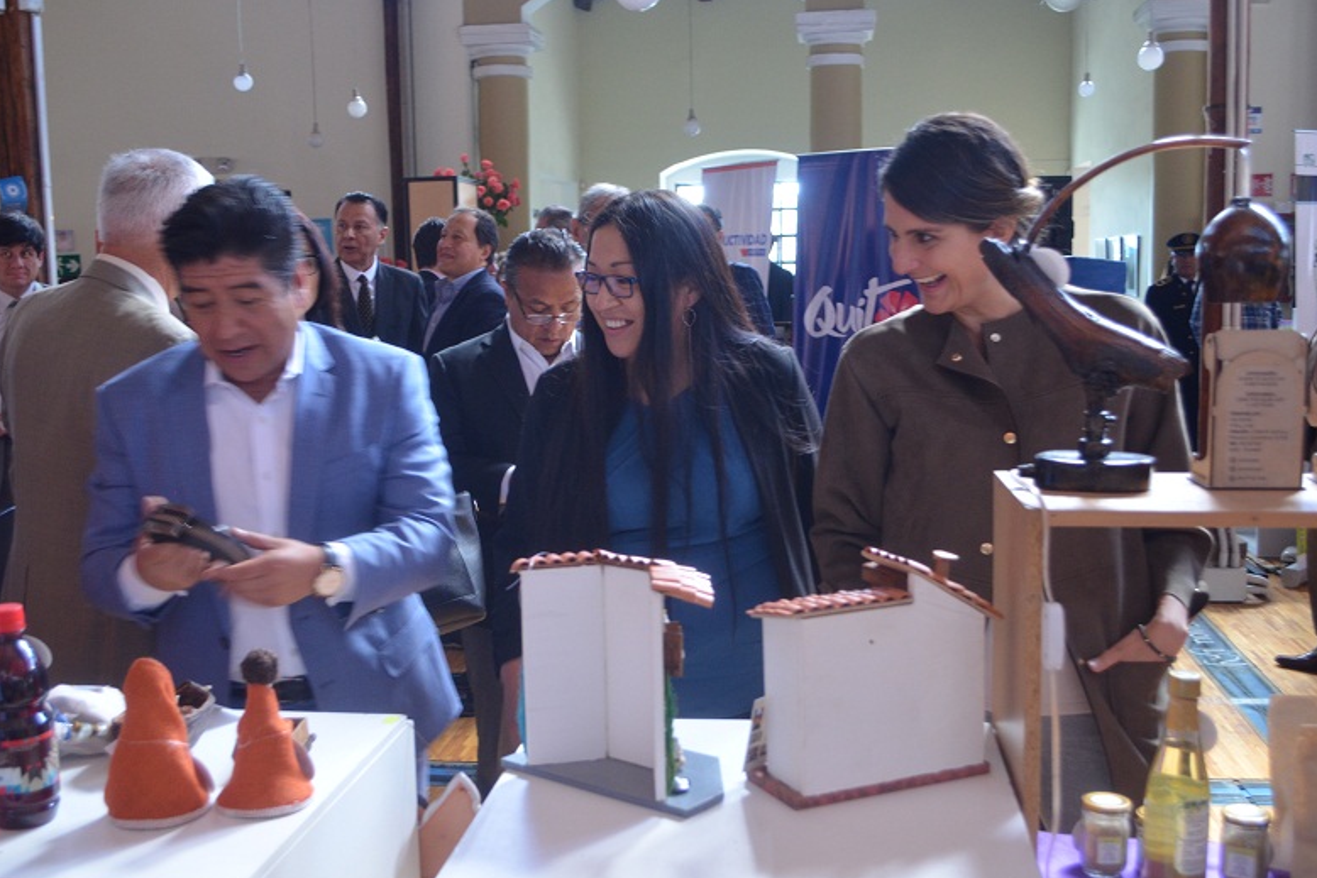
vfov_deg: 33.4
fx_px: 1464
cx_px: 643
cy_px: 444
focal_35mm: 40
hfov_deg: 48.4
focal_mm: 26
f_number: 4.2
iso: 1100
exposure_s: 1/30
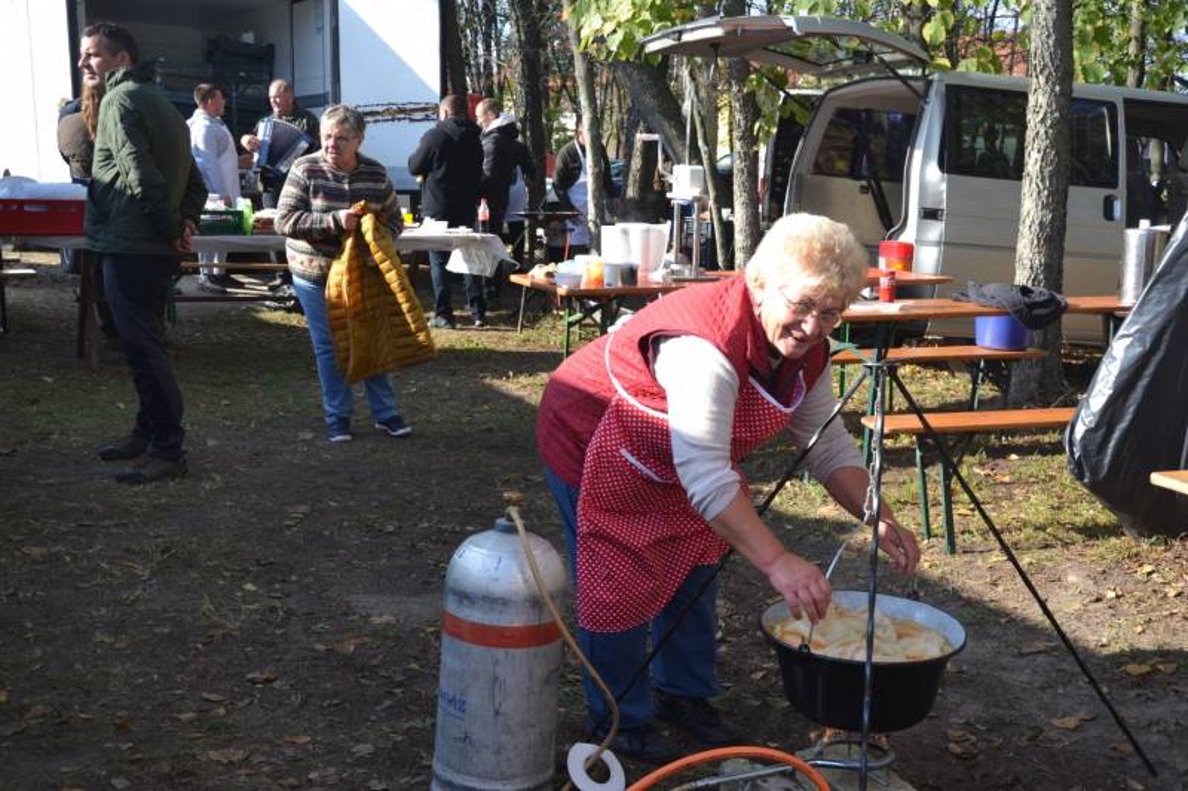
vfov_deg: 31.9
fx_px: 1386
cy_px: 396
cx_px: 594
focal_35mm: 42
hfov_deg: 46.4
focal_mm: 28
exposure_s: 1/125
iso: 110
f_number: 5.6
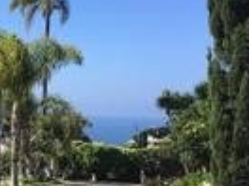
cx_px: -31
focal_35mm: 75
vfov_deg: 19.6
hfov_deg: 24.1
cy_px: 126
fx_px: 539
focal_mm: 4.15
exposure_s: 1/1083
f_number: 2.2
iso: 25
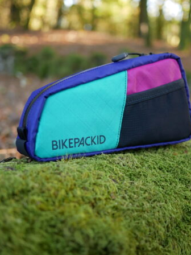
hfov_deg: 27.5
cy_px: 127
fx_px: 390
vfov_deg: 36.2
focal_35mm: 53
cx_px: 104
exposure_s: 1/160
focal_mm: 20
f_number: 1.7
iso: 400
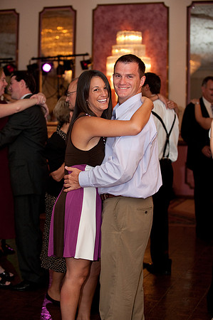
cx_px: 106
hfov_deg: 19.4
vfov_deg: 28.9
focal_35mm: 70
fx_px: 623
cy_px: 160
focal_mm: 70
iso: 1600
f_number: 4
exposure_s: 1/60
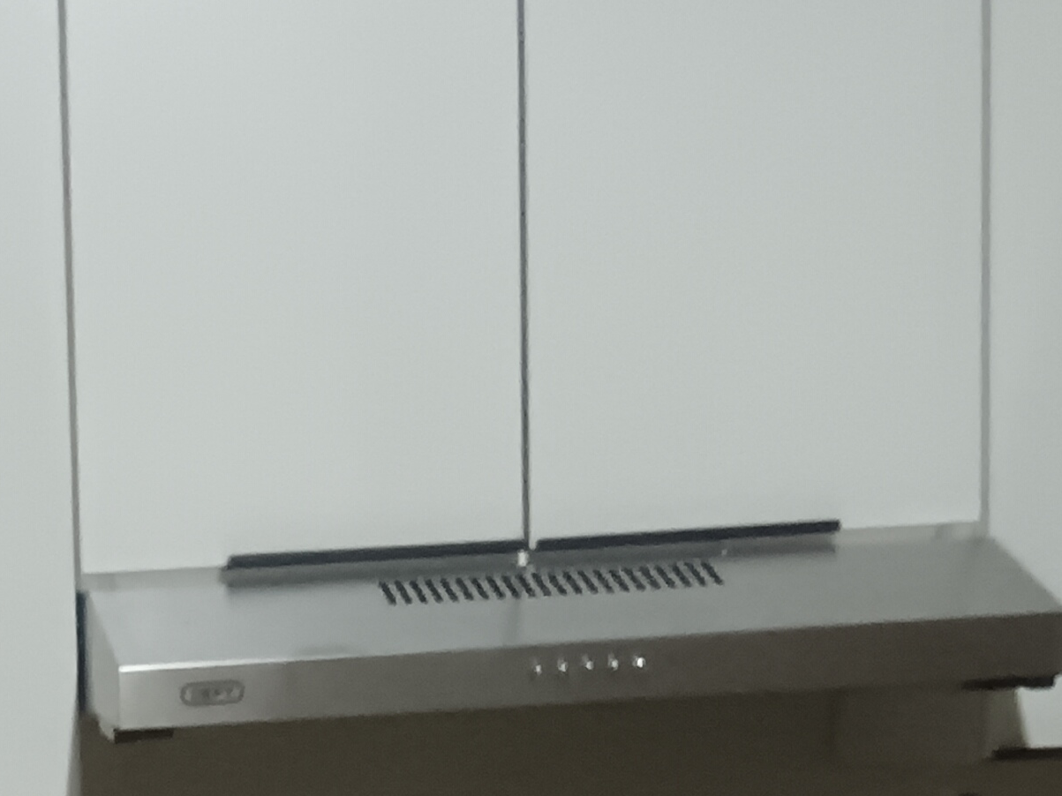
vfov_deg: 10.7
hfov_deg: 13.7
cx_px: -772
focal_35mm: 130
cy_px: 1401
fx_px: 3988
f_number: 1.9
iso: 5816
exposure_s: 1/16.7
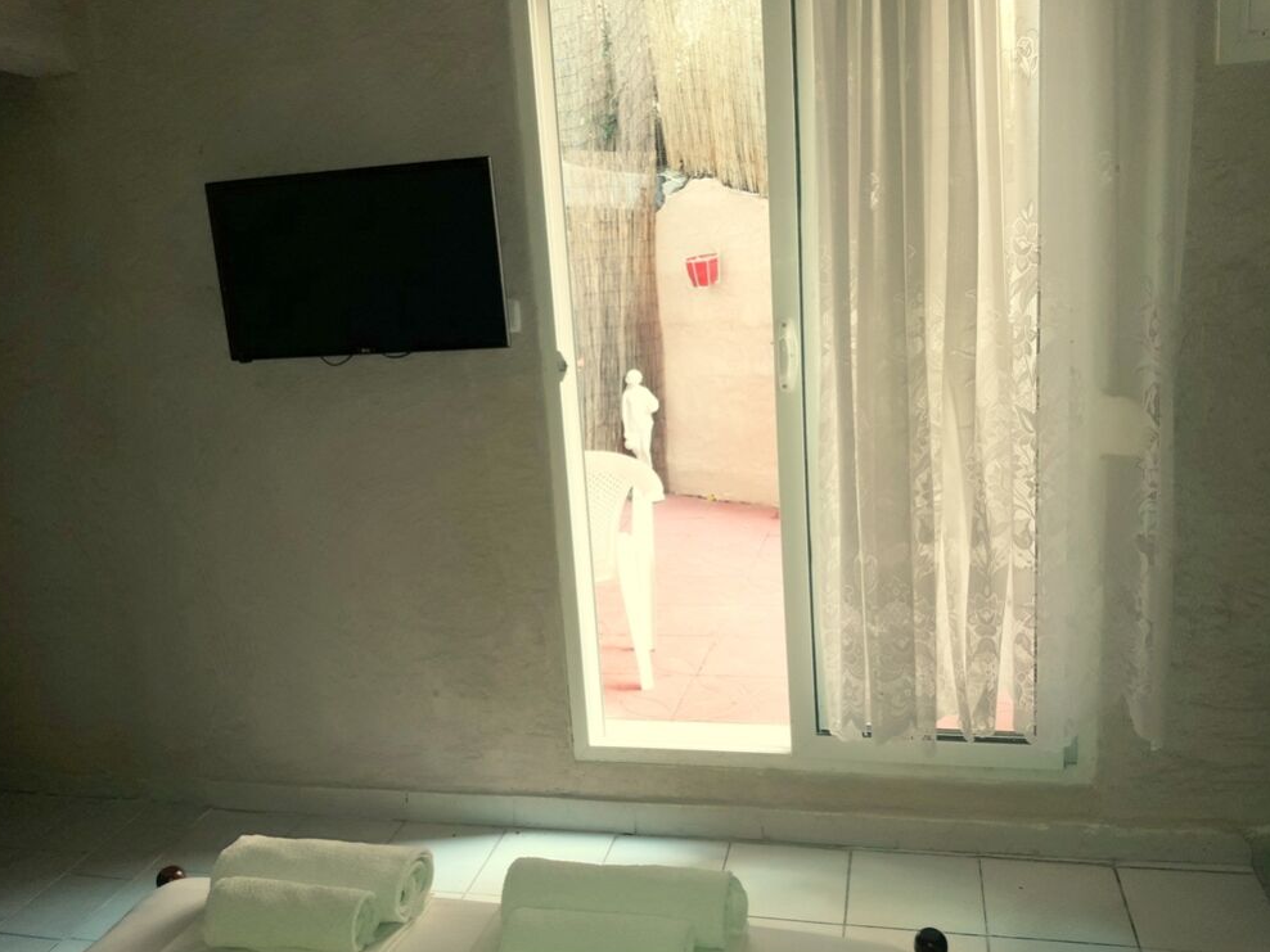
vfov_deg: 48.2
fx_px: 1064
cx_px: 626
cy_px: 489
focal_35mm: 29
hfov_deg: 61.7
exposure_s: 1/33
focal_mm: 3.7
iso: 50
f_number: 1.9
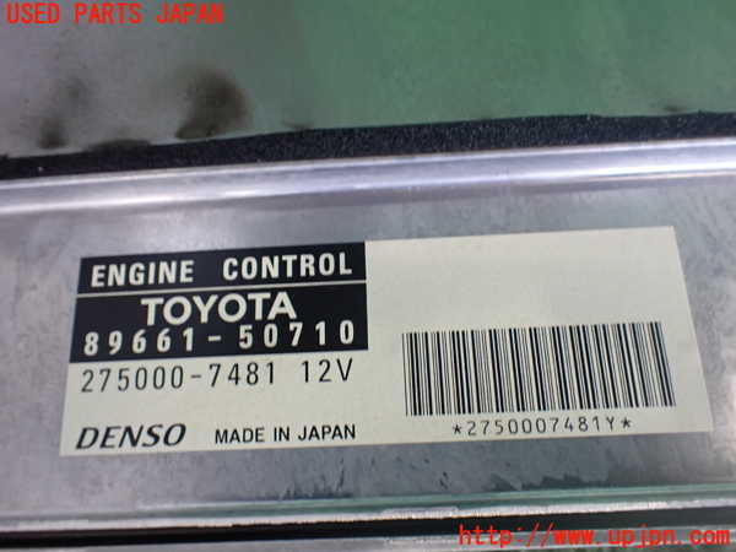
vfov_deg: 46.8
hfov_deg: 60.0
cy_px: 276
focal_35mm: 30
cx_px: 368
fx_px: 638
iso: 400
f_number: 2.3
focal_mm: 5.4
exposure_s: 1/125
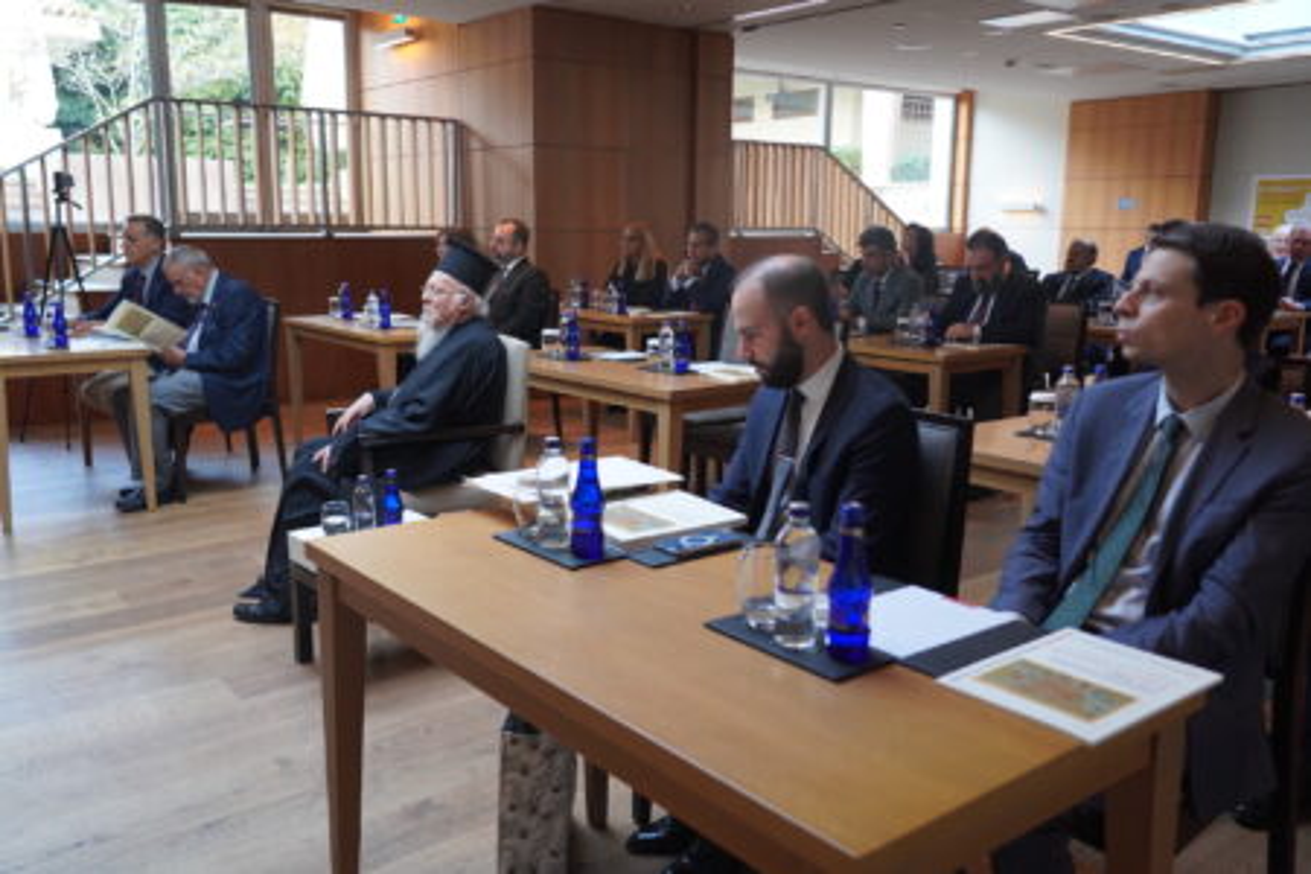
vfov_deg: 45.0
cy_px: 437
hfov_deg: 63.7
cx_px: 656
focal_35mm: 29
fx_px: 1056
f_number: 4
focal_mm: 29
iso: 2000
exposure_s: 1/160
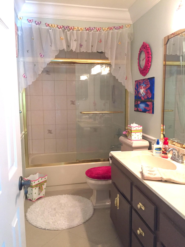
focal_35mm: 29
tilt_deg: -6.5
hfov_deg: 48.2
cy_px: 124
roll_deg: +1.2
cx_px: 92
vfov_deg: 61.7
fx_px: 207
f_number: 2.2
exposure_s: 1/30
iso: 160
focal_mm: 4.15
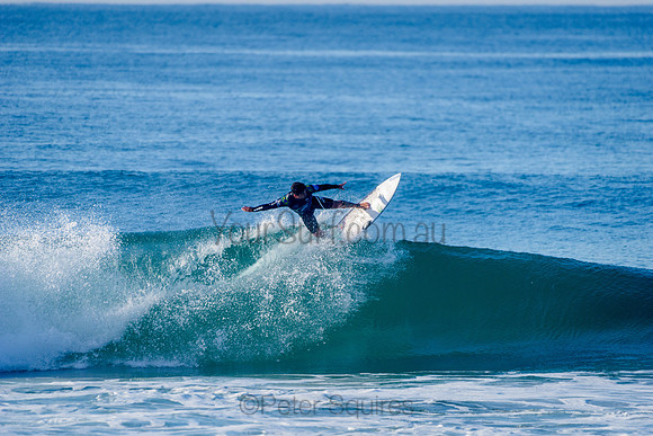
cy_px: 218
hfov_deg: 4.1
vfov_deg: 2.8
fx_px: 9071
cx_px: 326
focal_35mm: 500
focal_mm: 500
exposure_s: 1/2000
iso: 360
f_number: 5.6
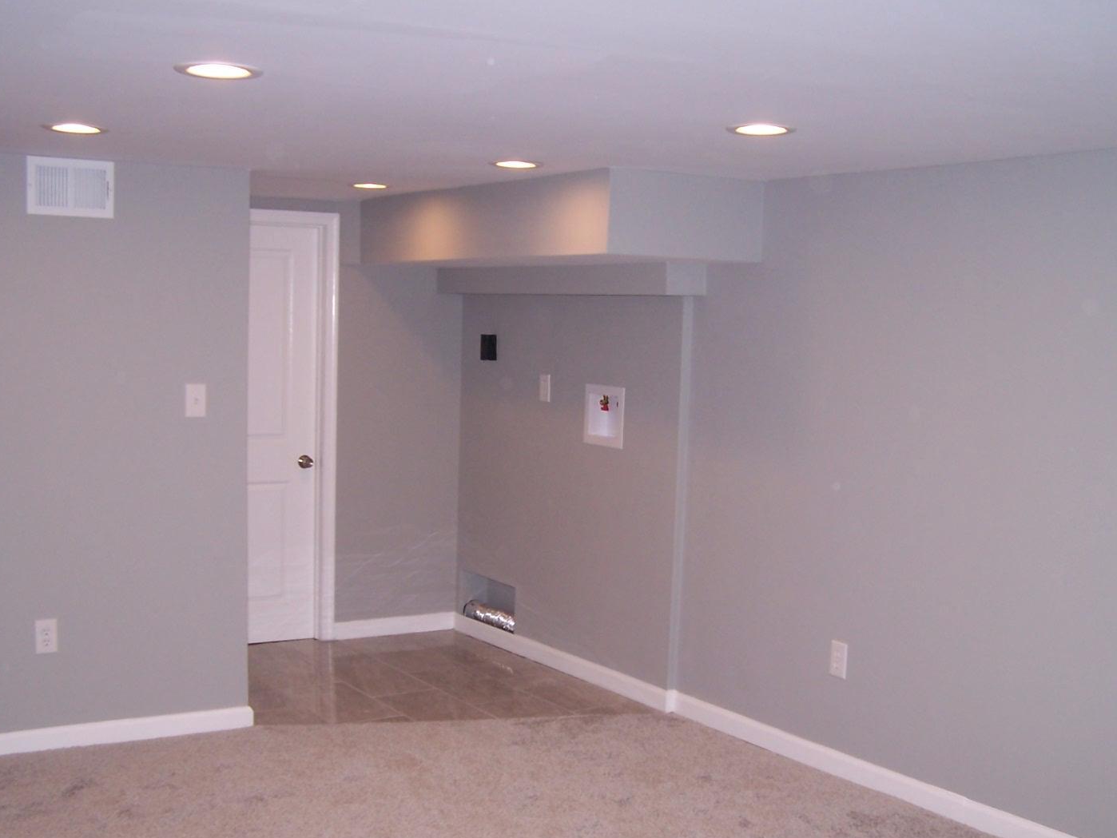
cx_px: 590
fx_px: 1452
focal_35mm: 45
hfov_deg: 42.1
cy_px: 483
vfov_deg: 32.1
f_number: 2.8
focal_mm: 6.3
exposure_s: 1/60
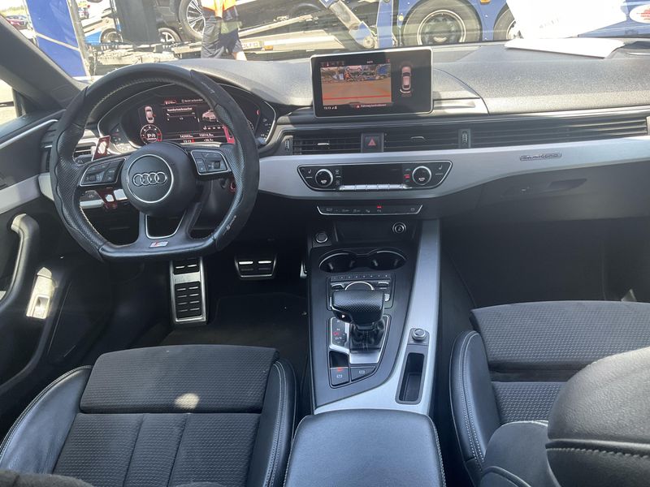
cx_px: 325
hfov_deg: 61.7
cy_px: 244
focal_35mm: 29
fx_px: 545
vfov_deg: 48.2
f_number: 1.8
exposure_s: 1/122
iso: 50
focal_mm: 3
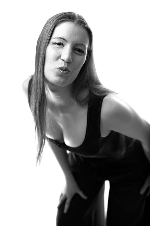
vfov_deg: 39.6
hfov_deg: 26.9
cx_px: 75
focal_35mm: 50
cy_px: 113
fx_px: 313
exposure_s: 1/250
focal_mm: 50
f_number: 2.8
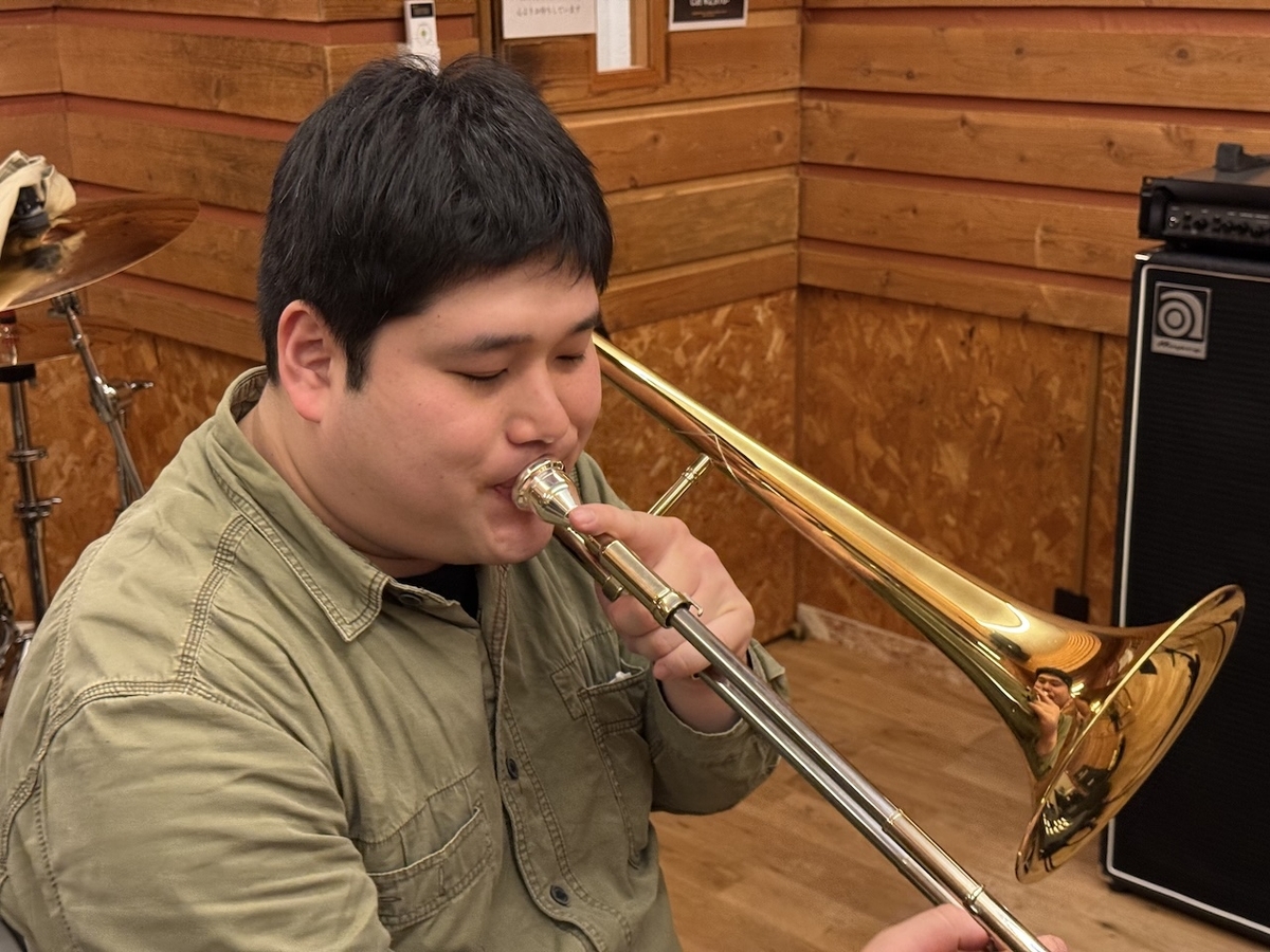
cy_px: 476
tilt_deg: -16.9
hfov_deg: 39.7
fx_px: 1761
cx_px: 635
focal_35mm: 48
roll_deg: +1.7
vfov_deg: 30.3
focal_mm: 6.76
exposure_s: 1/60
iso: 250
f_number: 1.78
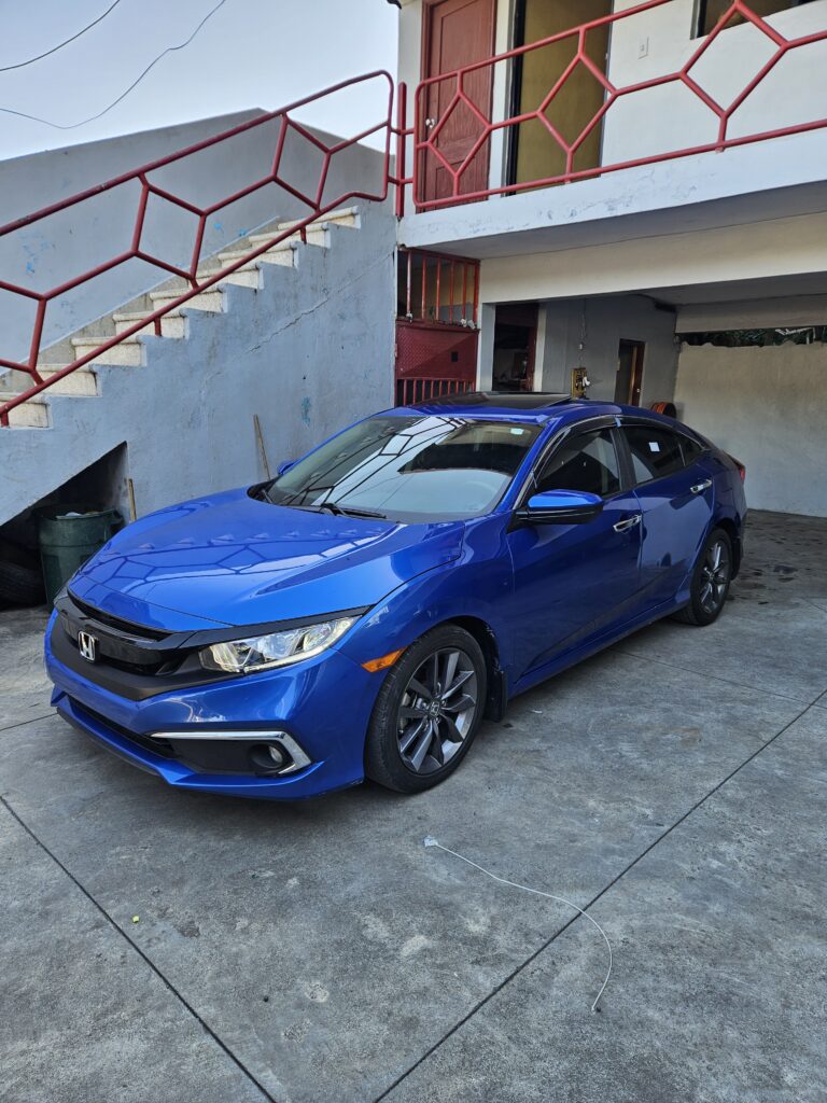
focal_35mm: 23
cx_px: 414
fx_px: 733
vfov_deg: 73.9
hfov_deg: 58.9
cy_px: 552
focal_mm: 5.4
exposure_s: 1/129
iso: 25
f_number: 1.8
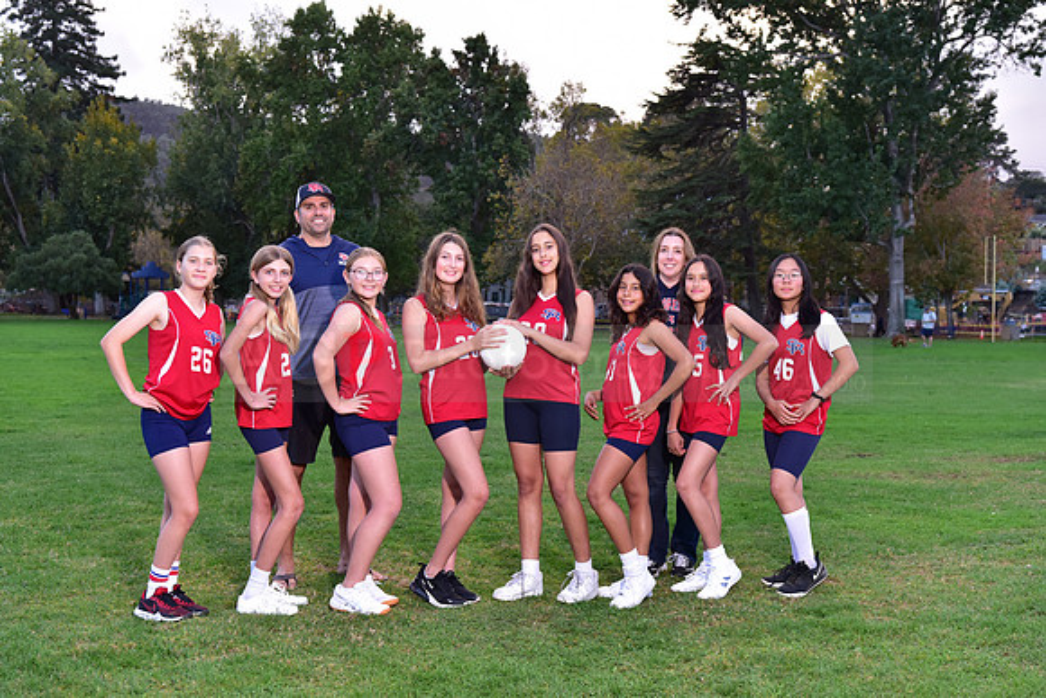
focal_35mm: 50
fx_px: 1453
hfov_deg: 39.6
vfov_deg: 27.0
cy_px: 349
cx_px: 523
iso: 800
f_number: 5.6
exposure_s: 1/200
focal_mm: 50
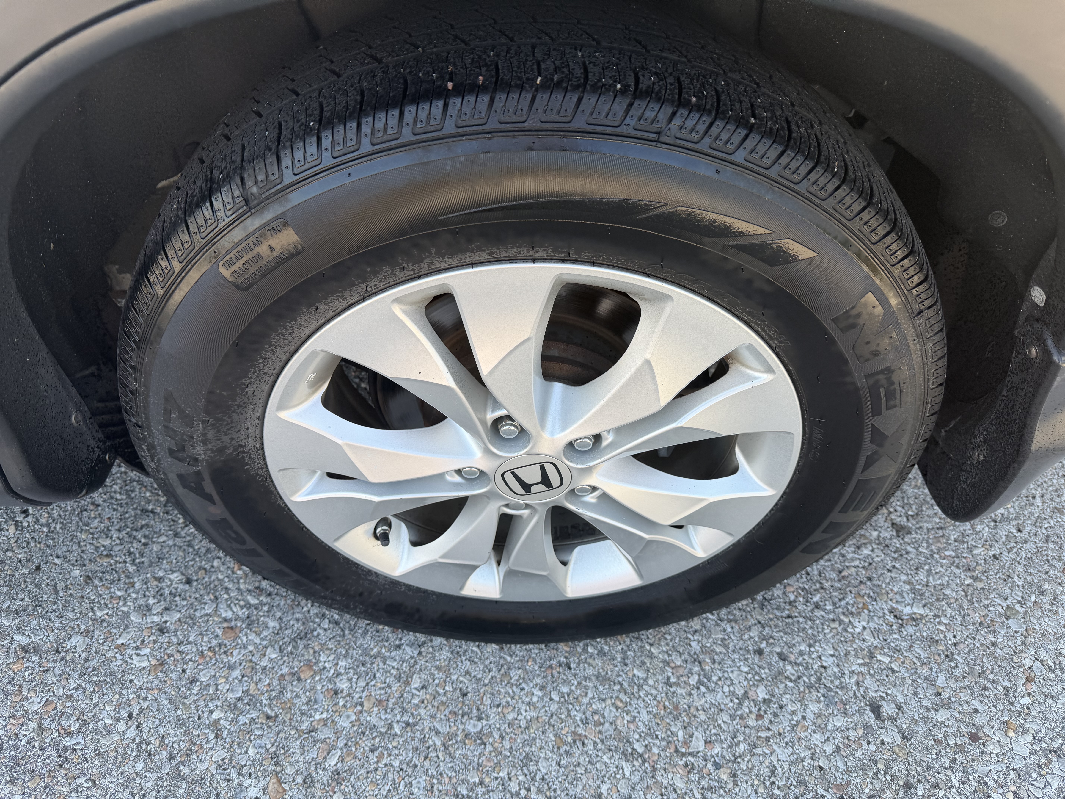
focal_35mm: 24
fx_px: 738
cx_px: 532
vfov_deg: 56.8
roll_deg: -2.7
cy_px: 400
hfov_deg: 71.6
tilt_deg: -42.6
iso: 80
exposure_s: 1/456
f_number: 1.78
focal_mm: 6.76
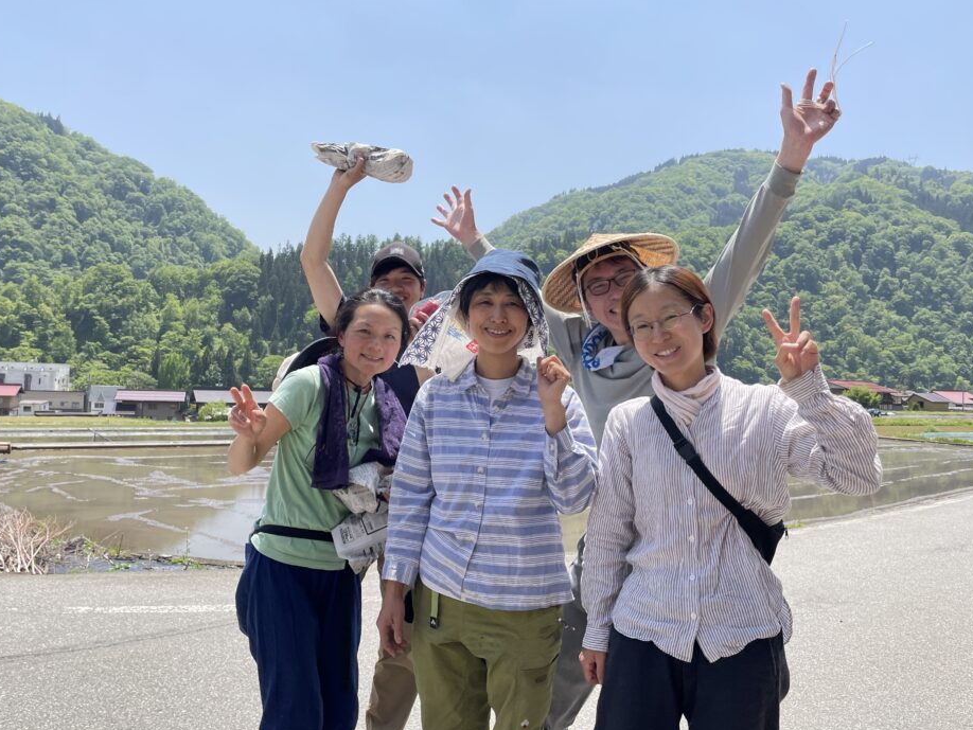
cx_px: 461
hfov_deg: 61.6
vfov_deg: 48.2
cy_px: 370
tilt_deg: +0.1
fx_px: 815
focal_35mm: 29
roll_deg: -1.3
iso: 32
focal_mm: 4.2
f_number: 1.6
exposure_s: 1/2506
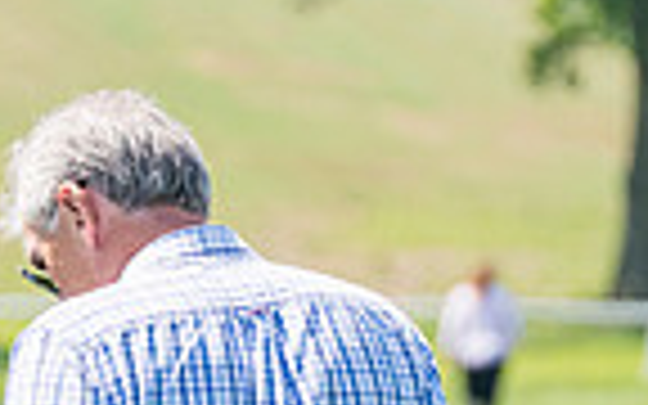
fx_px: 13687
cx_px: 134
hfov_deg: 2.7
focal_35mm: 775
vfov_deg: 1.7
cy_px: 806
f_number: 4
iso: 400
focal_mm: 135
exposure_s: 1/6400
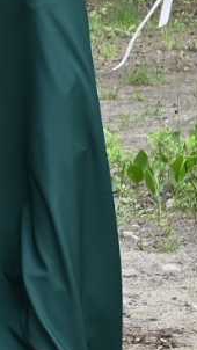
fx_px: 1875
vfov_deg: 10.7
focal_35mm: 202
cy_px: 129
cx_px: -194
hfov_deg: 5.9
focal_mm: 24
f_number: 4
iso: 110
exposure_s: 1/100
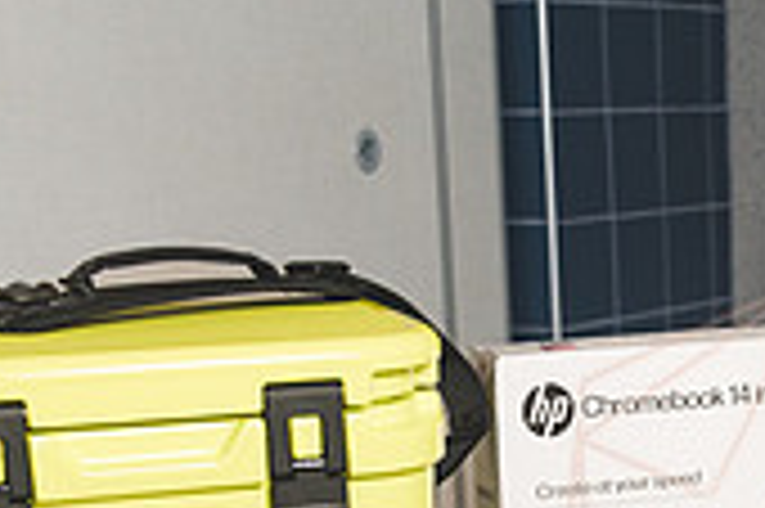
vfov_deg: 12.4
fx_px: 2250
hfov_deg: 18.6
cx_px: 837
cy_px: 697
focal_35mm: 106
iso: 640
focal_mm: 31
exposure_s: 1/200
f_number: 2.8
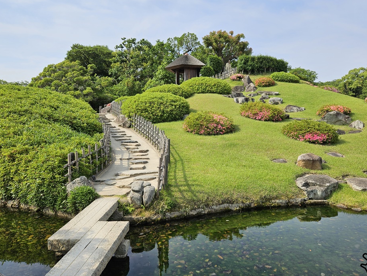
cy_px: 129
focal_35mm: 25
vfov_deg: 54.8
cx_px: 189
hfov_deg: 69.4
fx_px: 265
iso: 25
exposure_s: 1/2134
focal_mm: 5.4
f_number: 1.8
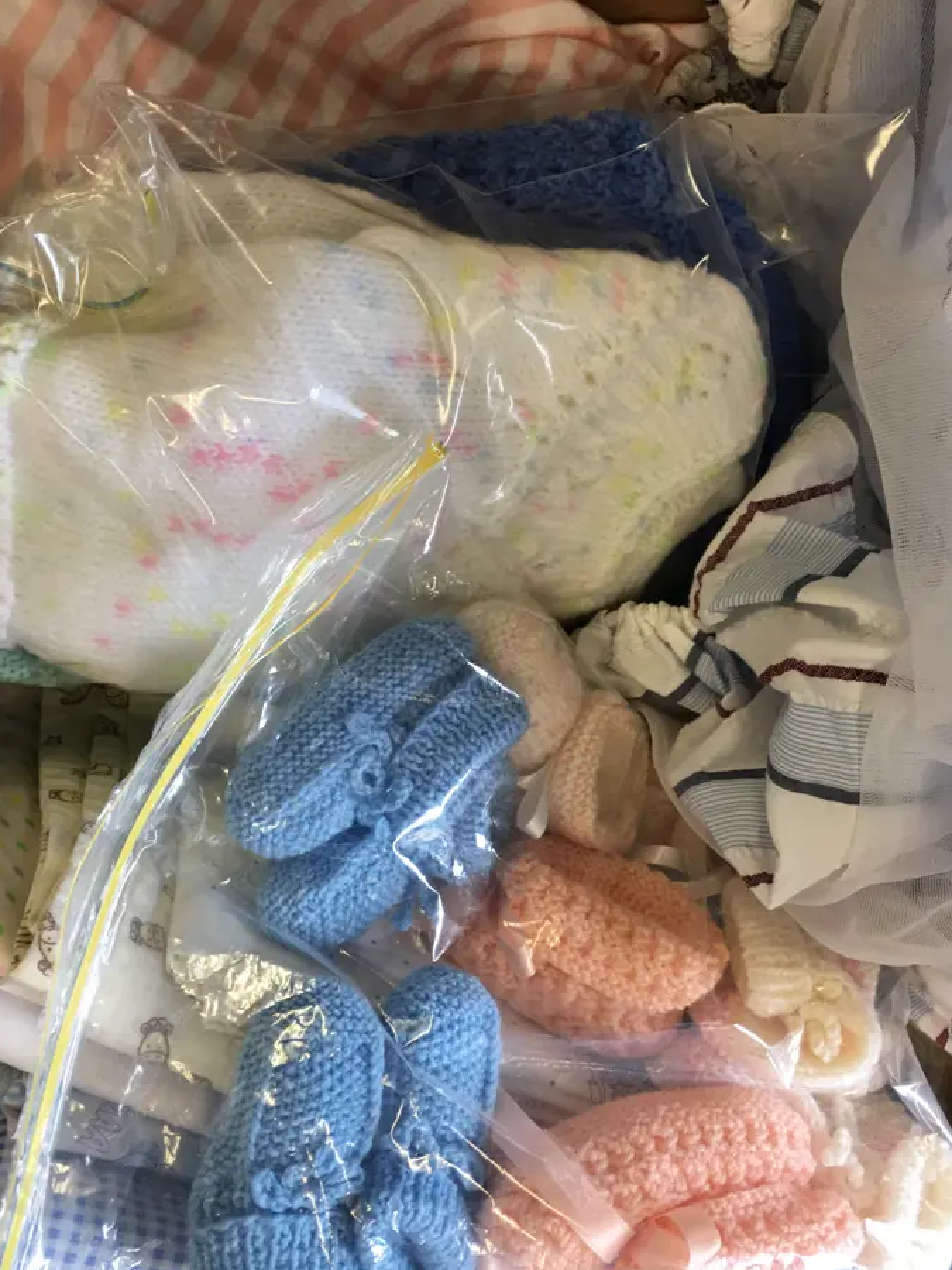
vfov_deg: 55.4
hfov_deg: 42.9
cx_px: 446
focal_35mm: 33
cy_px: 643
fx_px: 1210
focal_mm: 4.15
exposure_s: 1/33
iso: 25
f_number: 2.2
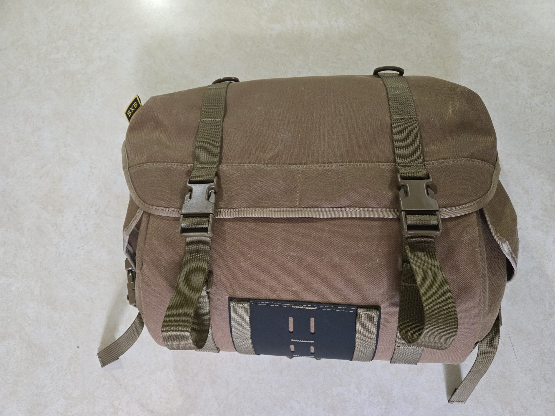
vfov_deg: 58.9
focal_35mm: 23
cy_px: 208
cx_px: 278
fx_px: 369
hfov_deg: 73.9
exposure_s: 1/60
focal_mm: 5.4
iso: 1000
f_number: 1.8
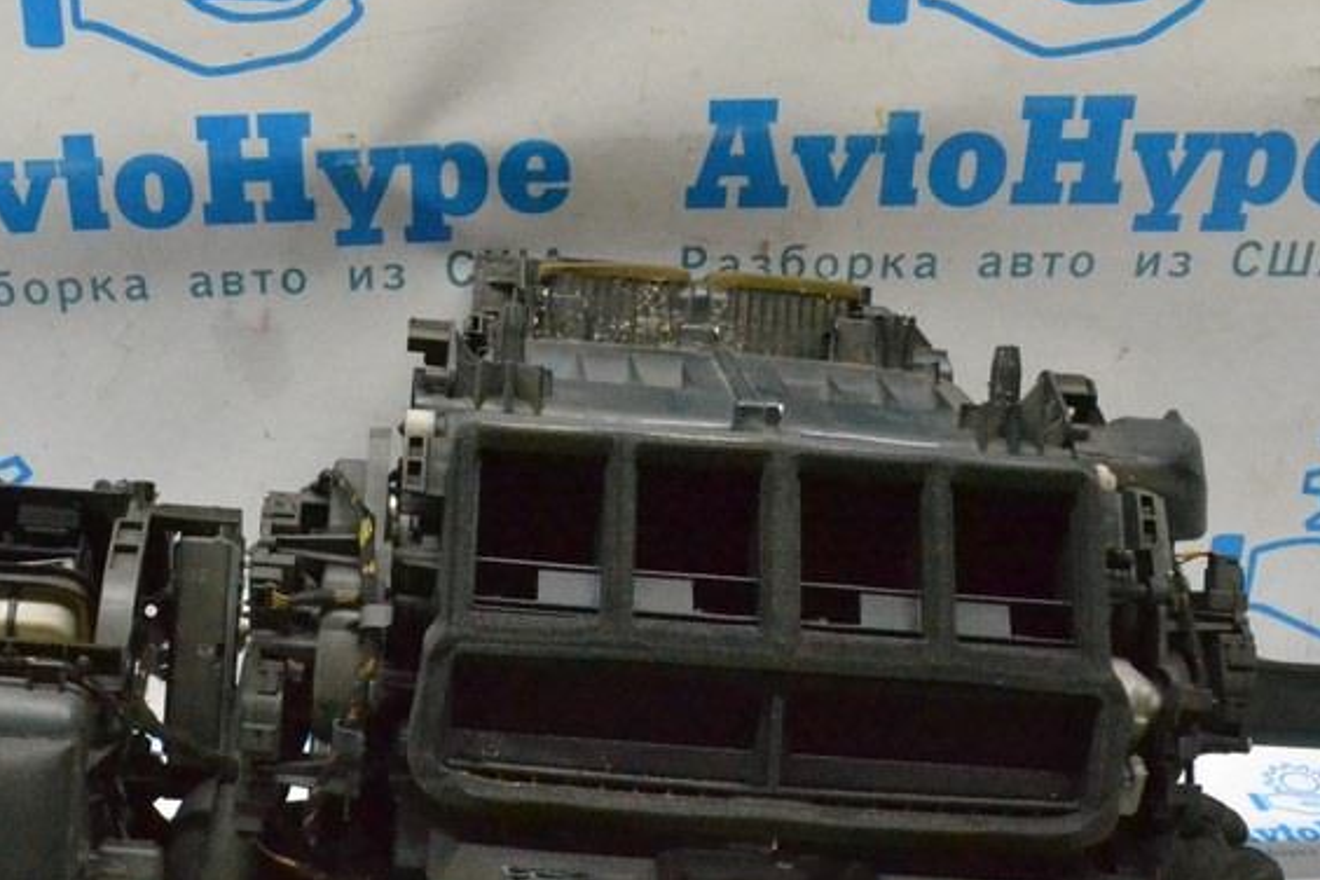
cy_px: 619
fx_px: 1797
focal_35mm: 49
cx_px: 426
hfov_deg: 39.8
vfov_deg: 27.3
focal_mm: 18
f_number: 11
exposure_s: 1/160
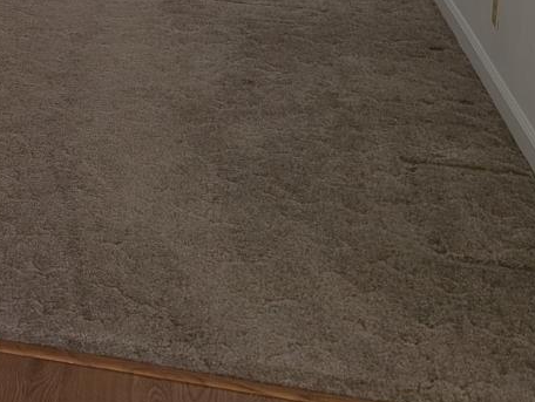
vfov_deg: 16.8
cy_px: -223
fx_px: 1222
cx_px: -131
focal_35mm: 79
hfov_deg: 22.5
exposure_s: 1/27.1
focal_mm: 6.9
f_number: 1.68
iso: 19
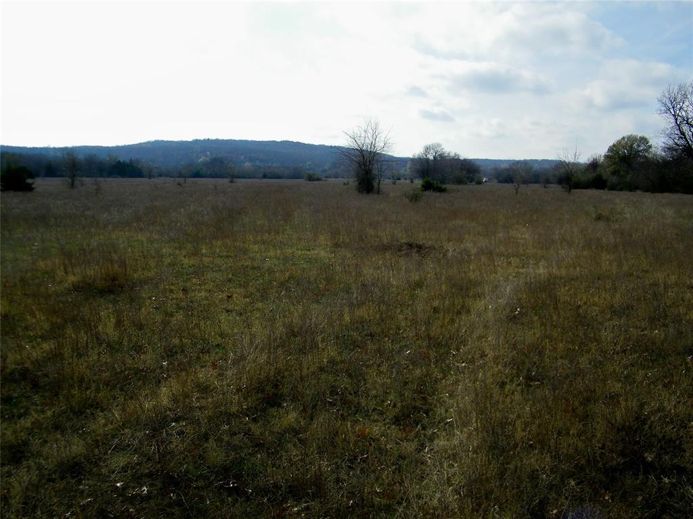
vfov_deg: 44.2
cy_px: 260
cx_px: 346
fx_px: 641
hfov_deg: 56.8
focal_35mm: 32
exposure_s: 1/320
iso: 80
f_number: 7.2
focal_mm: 5.8
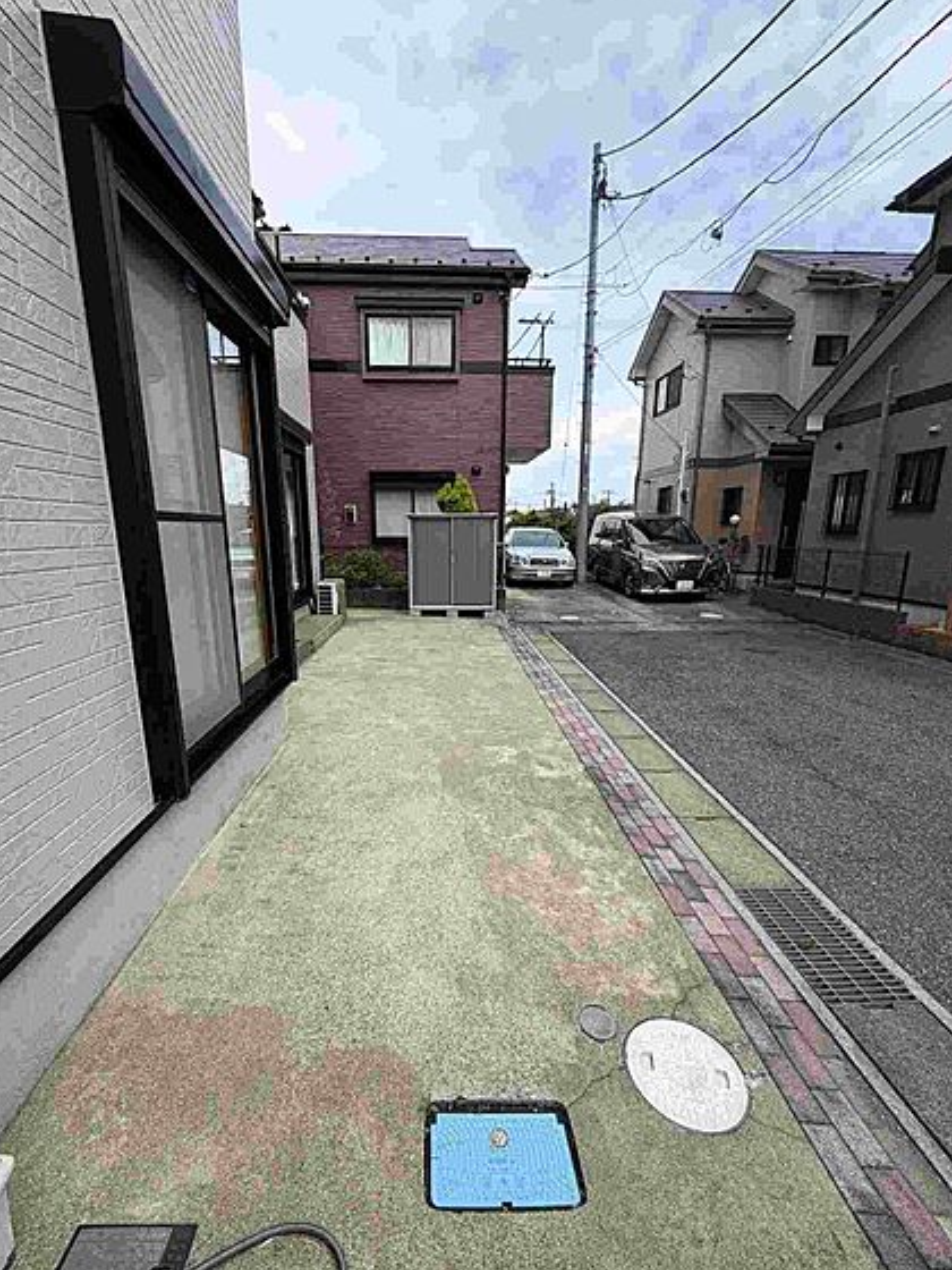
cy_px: 662
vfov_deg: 98.1
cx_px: 456
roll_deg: +0.9
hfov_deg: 81.7
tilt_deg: -13.7
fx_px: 550
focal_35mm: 15
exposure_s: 1/770
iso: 25
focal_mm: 2.22
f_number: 2.2
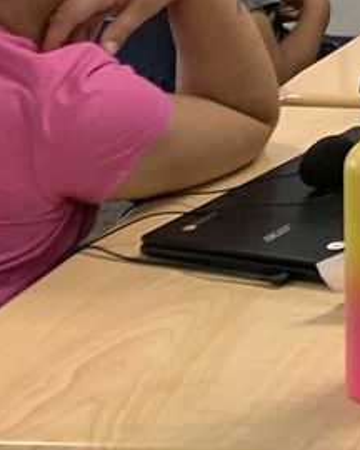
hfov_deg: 8.3
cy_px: -253
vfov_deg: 12.7
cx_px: 1237
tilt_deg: -10.2
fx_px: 1905
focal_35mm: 143
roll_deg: -2.4
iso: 100
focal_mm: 4.25
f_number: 1.8
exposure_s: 1/110
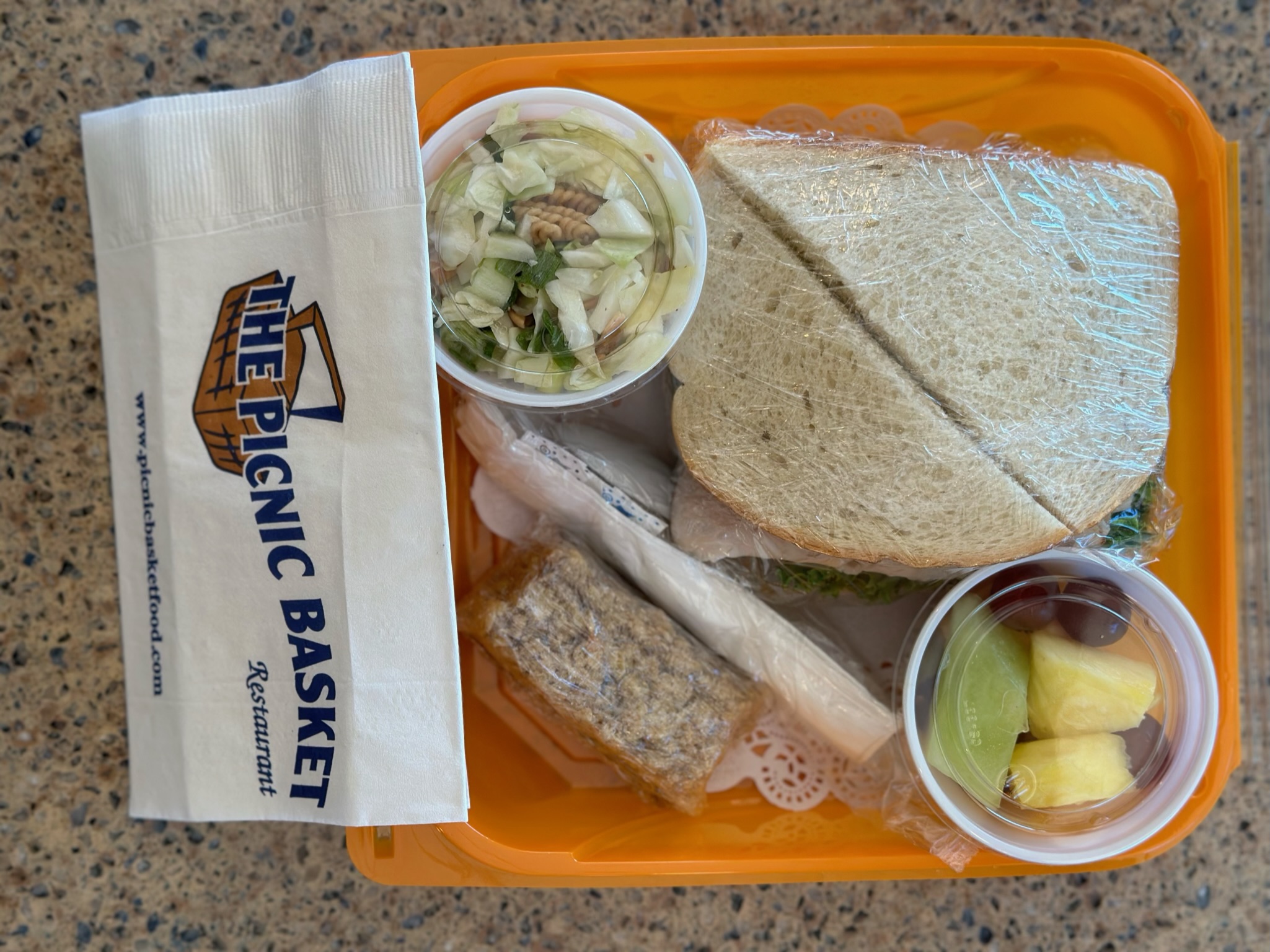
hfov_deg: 39.7
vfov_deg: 30.3
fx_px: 1761
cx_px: 635
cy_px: 476
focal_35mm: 48
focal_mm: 6.86
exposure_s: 1/197
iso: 80
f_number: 1.78
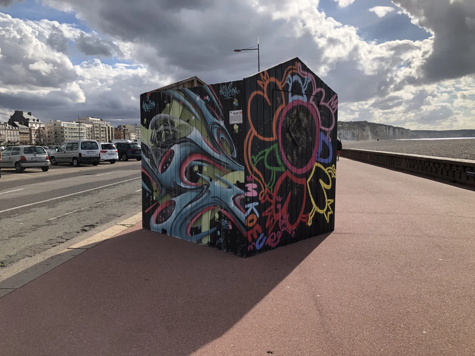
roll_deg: +2.5
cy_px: 178
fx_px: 384
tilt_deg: -3.7
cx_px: 238
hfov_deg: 63.4
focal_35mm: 28
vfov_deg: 49.7
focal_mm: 4
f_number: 1.8
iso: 20
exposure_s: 1/2667
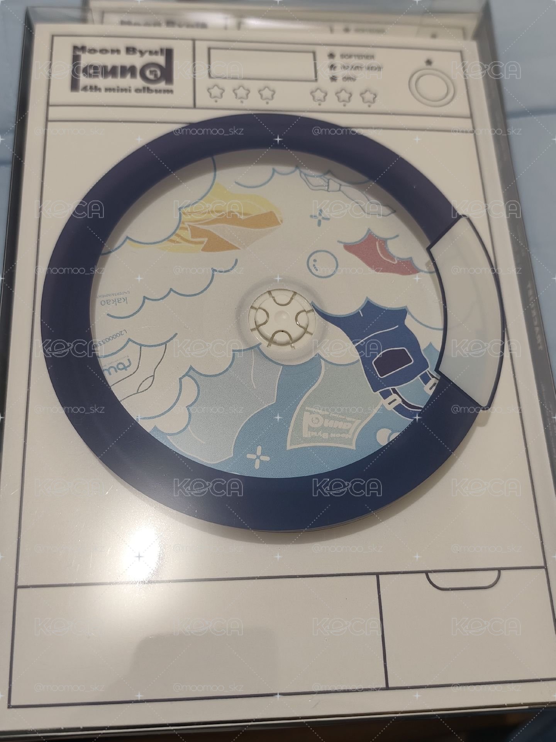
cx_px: 278
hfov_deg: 40.7
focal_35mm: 35
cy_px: 371
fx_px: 750
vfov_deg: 52.6
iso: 800
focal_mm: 6.19
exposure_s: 1/40
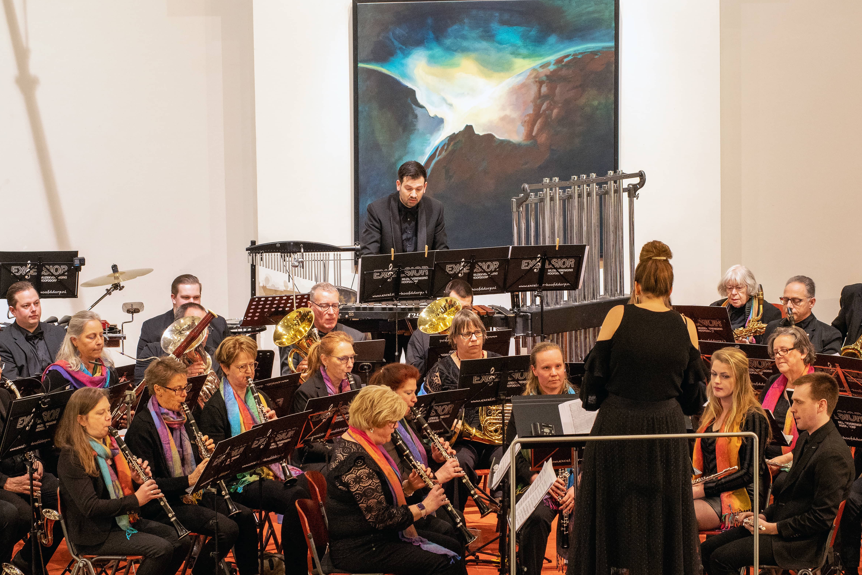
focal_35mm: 142
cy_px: 314
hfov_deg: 14.4
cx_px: 427
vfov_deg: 9.7
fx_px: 3400
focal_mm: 70
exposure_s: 1/30
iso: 3200
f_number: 5.6
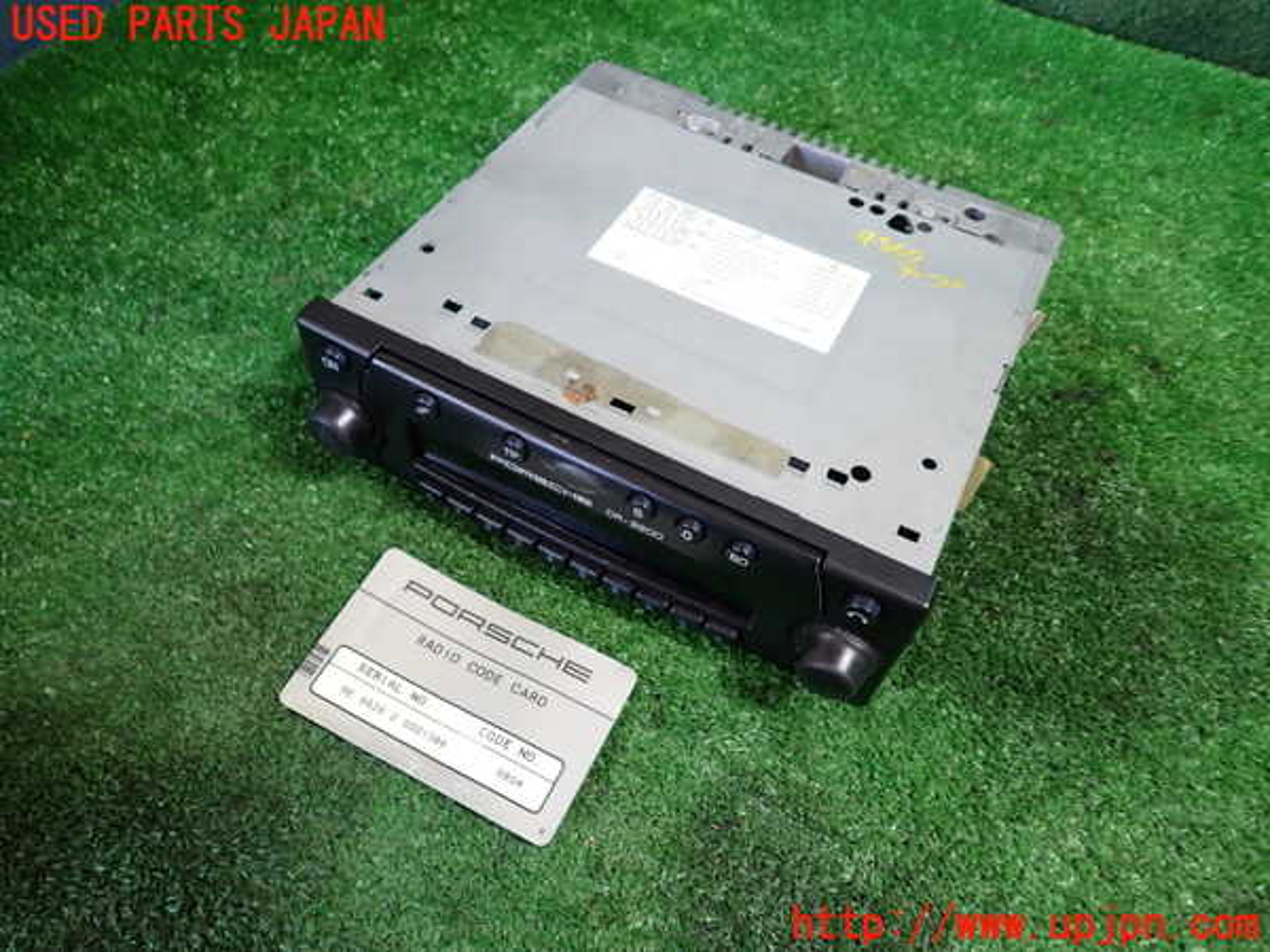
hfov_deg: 69.4
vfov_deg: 54.9
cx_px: 635
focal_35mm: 25
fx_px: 917
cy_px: 476
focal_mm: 4.5
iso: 200
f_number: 2
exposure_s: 1/30
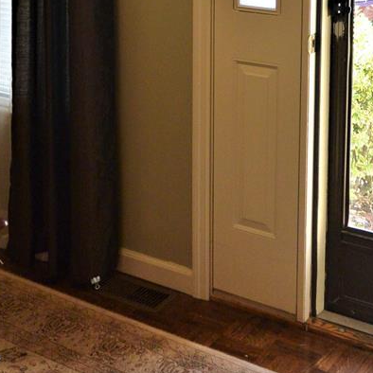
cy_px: -25
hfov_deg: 25.3
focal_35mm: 68
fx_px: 829
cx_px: 226
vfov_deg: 23.9
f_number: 3.5
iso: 280
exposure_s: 1/125
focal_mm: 11
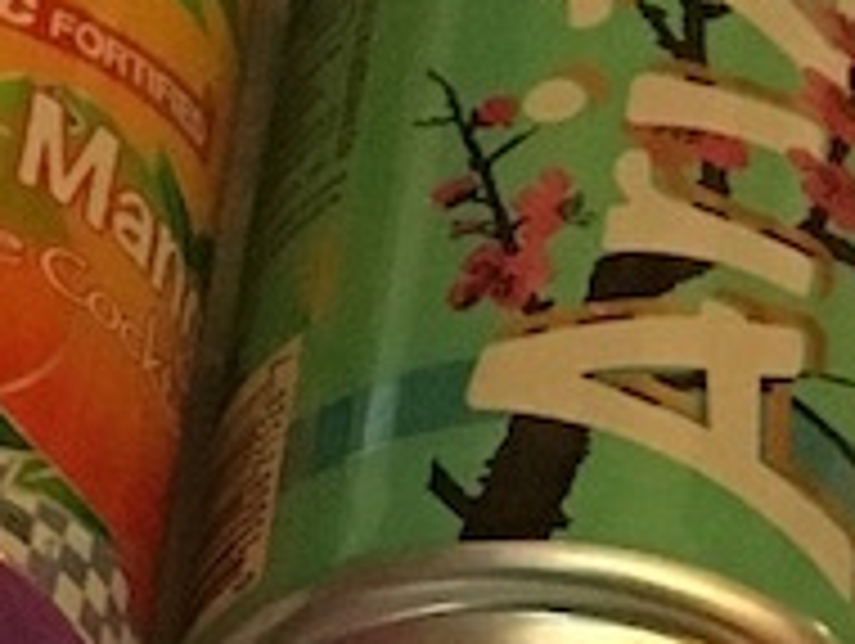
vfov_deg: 6.7
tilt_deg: -57.7
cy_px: 1178
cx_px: -1973
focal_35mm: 216
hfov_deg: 7.6
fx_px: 5342
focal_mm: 4.15
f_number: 2.2
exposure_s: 1/15
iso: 250
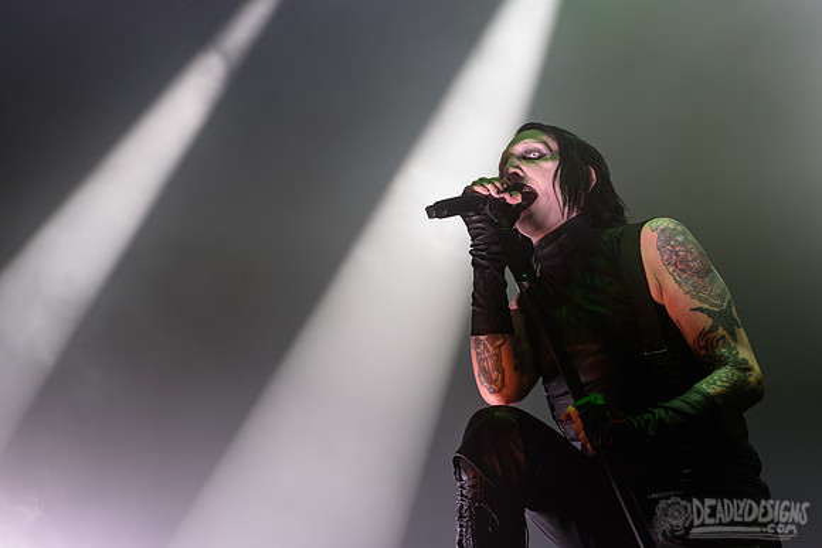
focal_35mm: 76
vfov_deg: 18.0
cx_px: 410
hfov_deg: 26.7
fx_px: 1732
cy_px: 251
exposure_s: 1/800
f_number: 4
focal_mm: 70
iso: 1250
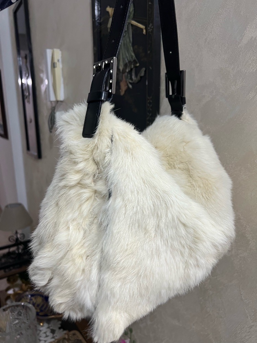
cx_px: 128
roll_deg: +1.0
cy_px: 172
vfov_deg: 67.3
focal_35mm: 26
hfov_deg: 53.1
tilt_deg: -12.4
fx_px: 257
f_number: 1.5
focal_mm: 5.7
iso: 125
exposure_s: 1/50
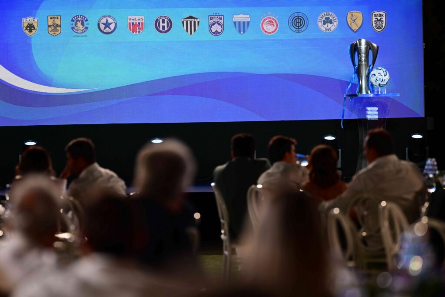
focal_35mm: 135
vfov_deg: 10.2
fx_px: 1669
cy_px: 148
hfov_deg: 15.2
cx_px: 222
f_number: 1.8
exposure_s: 1/200
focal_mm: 135
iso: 100
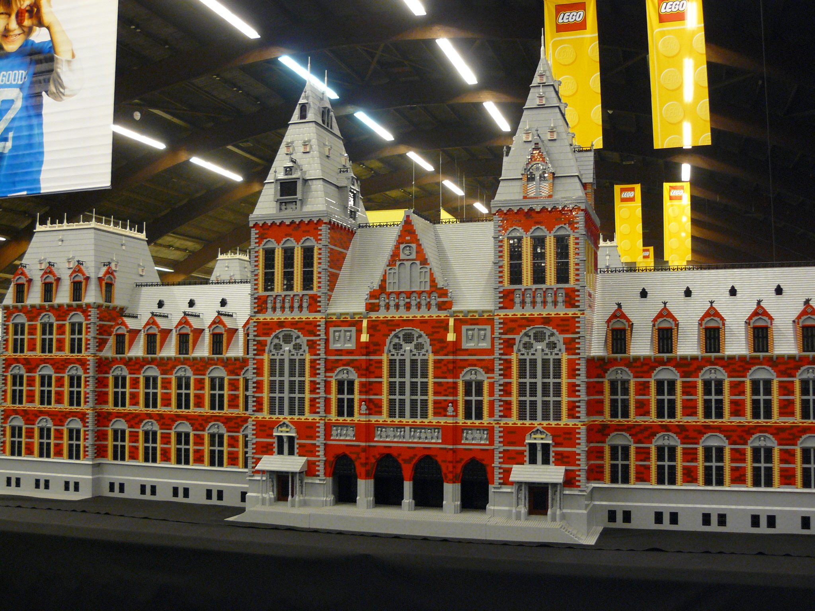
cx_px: 408
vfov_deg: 39.7
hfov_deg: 51.4
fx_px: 848
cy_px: 306
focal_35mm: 36
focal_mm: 6
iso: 200
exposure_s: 1/5
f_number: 2.8
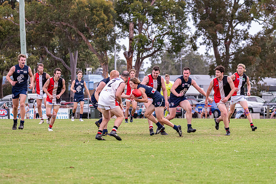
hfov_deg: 11.5
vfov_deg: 7.7
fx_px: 1371
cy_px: 110
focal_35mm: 179
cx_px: 164
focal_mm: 150
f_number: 6.3
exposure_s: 1/500
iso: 1250
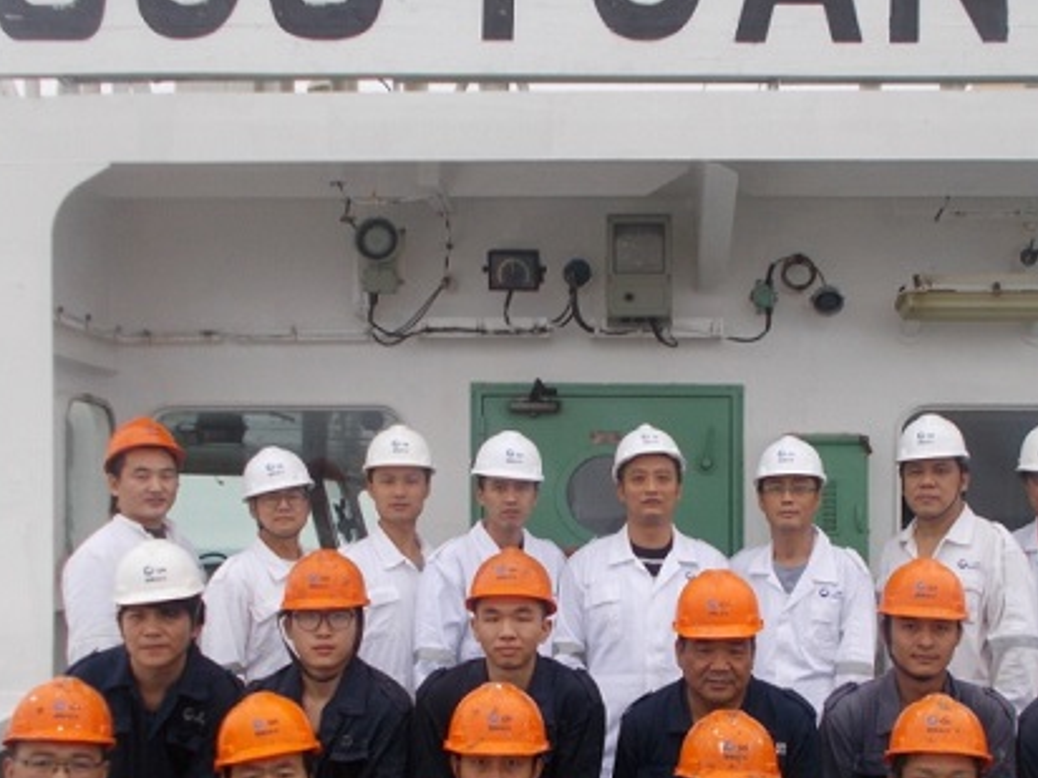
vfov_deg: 28.4
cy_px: 515
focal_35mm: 51
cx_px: 612
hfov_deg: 37.4
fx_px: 1529
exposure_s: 1/250
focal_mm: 5.3
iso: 100
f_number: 3.4
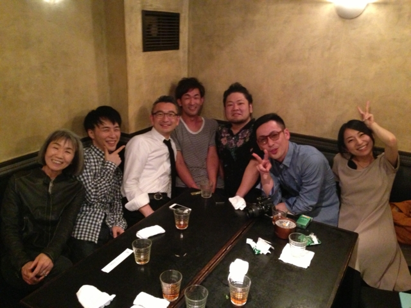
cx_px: 206
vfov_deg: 42.9
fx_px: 392
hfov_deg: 55.4
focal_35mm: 33
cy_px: 154
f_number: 2.4
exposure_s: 1/15
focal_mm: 4.13
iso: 800
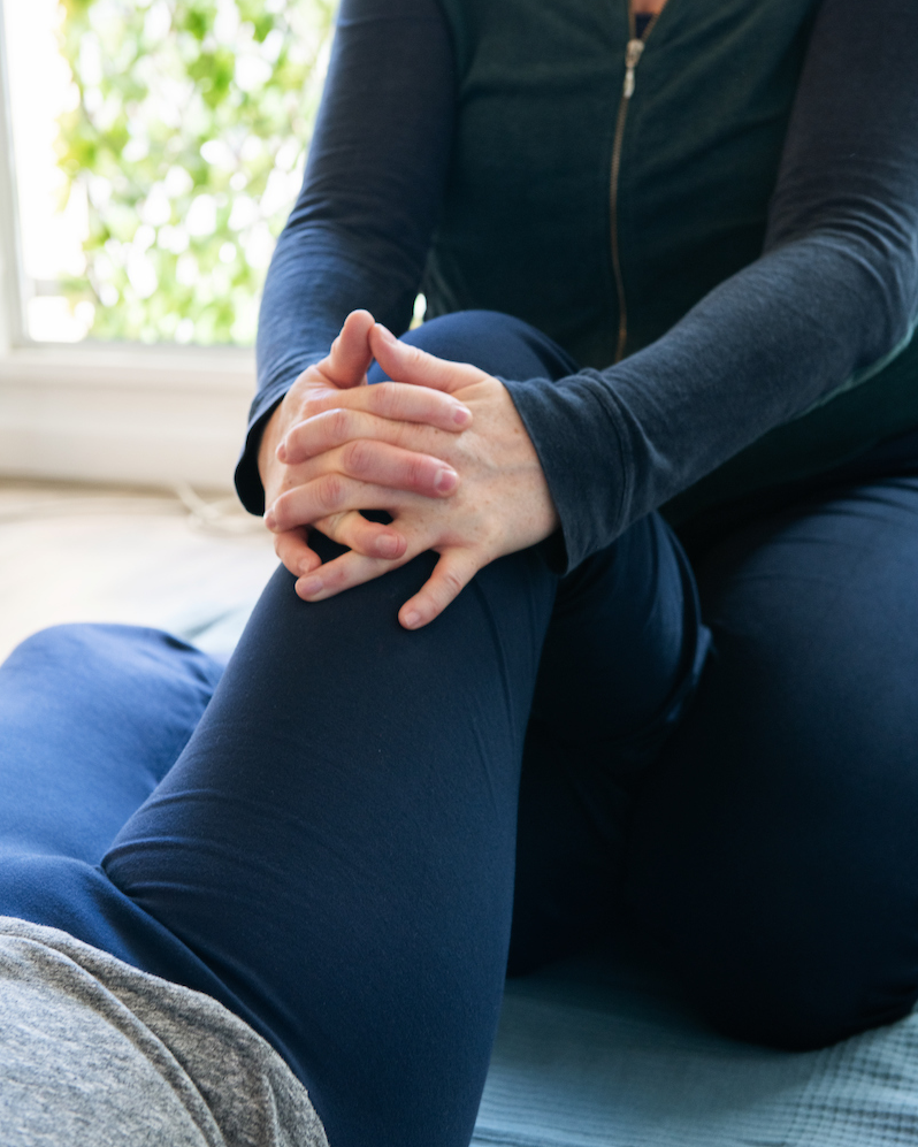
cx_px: 459
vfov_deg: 27.1
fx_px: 2377
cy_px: 528
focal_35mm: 70
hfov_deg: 21.9
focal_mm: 62
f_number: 5
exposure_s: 1/60
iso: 500
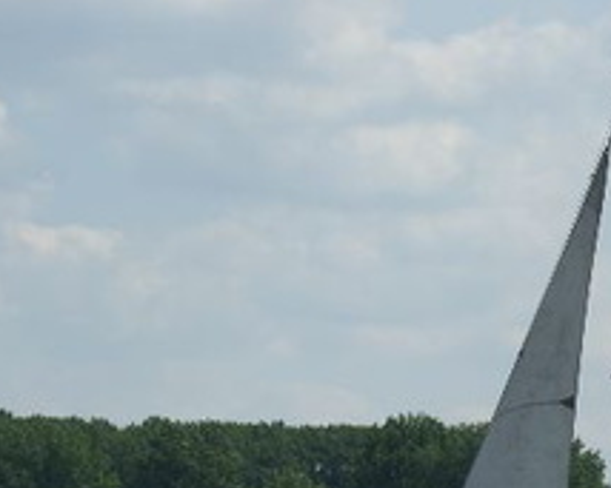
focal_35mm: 286
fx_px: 5165
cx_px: 797
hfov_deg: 6.7
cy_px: 708
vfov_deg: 5.4
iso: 100
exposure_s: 1/250
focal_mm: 55
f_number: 11
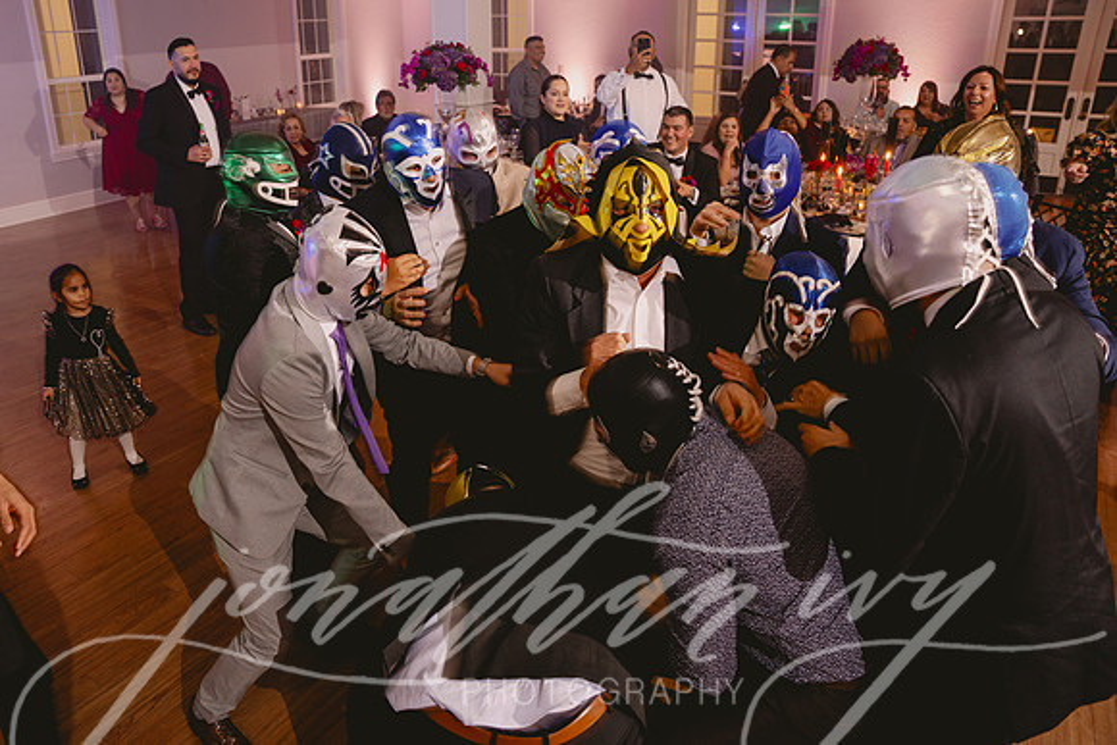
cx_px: 506
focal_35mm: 26
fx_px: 815
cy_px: 337
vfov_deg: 49.1
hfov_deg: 68.7
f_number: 3.5
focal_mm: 24
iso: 500
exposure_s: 1/25
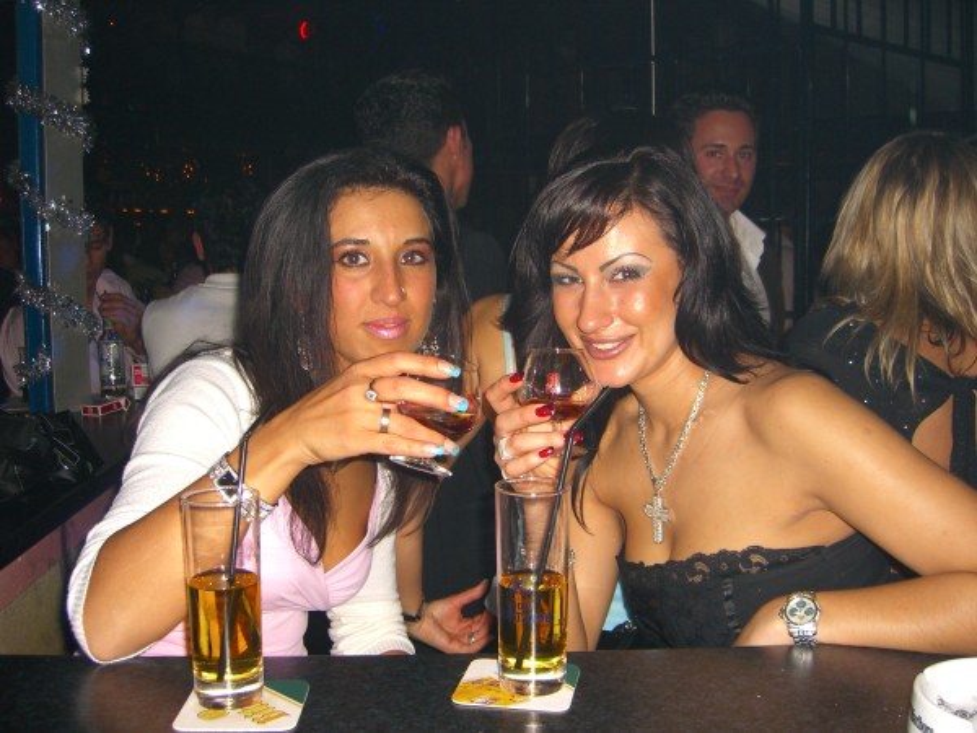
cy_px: 366
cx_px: 488
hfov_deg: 49.0
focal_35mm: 38
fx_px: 1073
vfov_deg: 37.7
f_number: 2.8
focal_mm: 7.9
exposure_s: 1/60
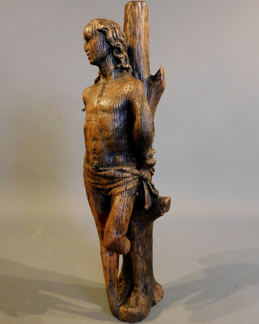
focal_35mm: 26
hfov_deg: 54.9
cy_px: 157
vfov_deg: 66.0
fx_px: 249
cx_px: 132
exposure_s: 1/30
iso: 320
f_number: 3.3
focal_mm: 4.3
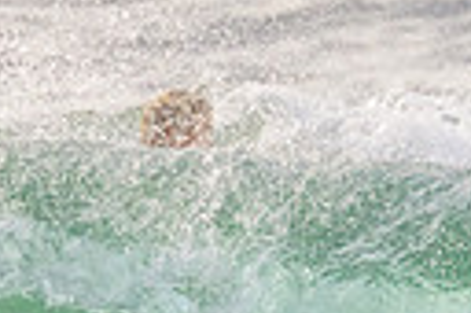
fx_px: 35489
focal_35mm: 2716
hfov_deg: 0.8
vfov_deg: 0.5
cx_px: 559
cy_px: 556
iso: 500
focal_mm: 400
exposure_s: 1/2500
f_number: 5.6
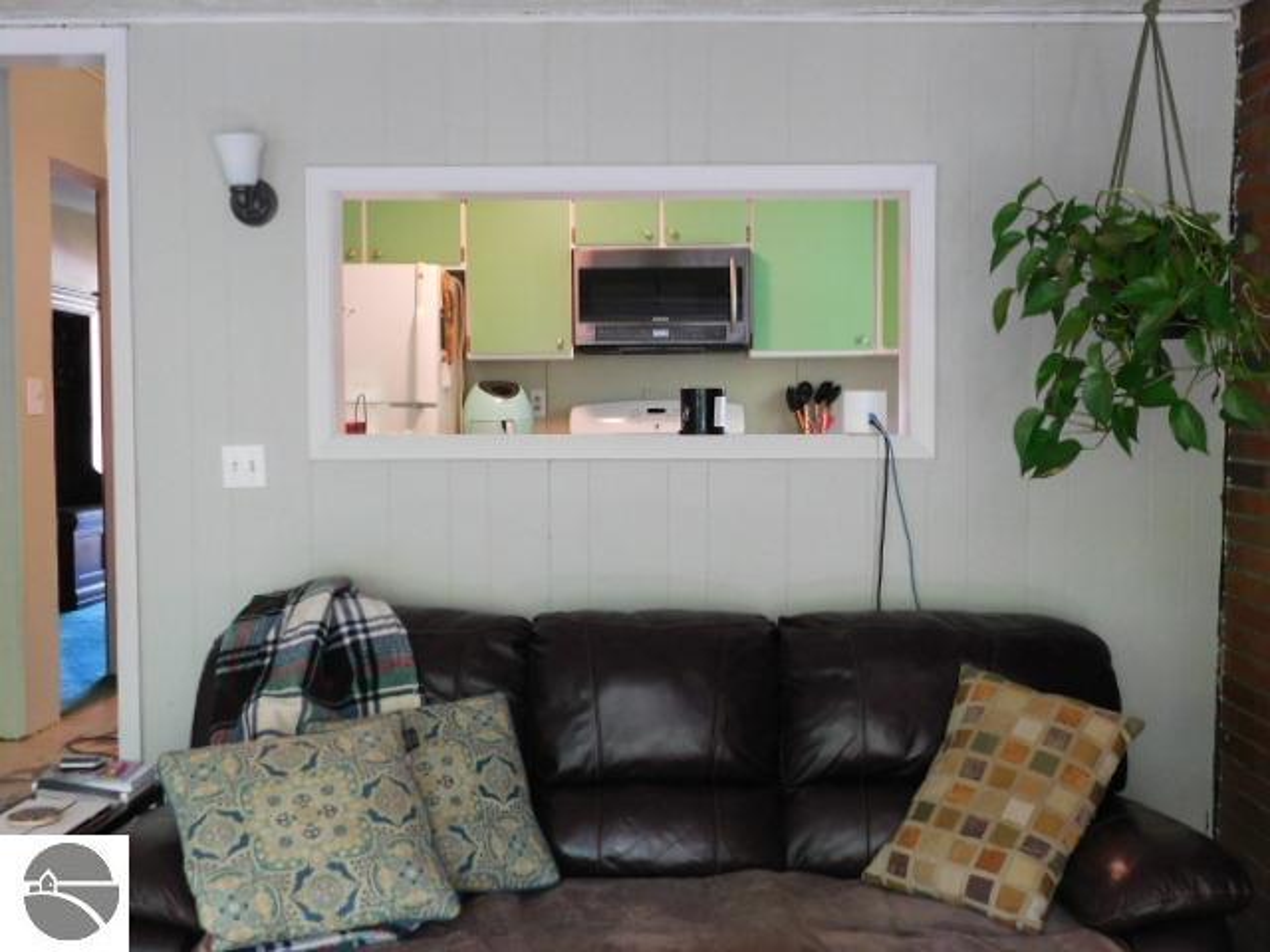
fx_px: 1321
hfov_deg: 51.4
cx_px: 635
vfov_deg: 39.7
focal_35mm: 36
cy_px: 476
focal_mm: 6.3
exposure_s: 1/15
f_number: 3.5
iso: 400
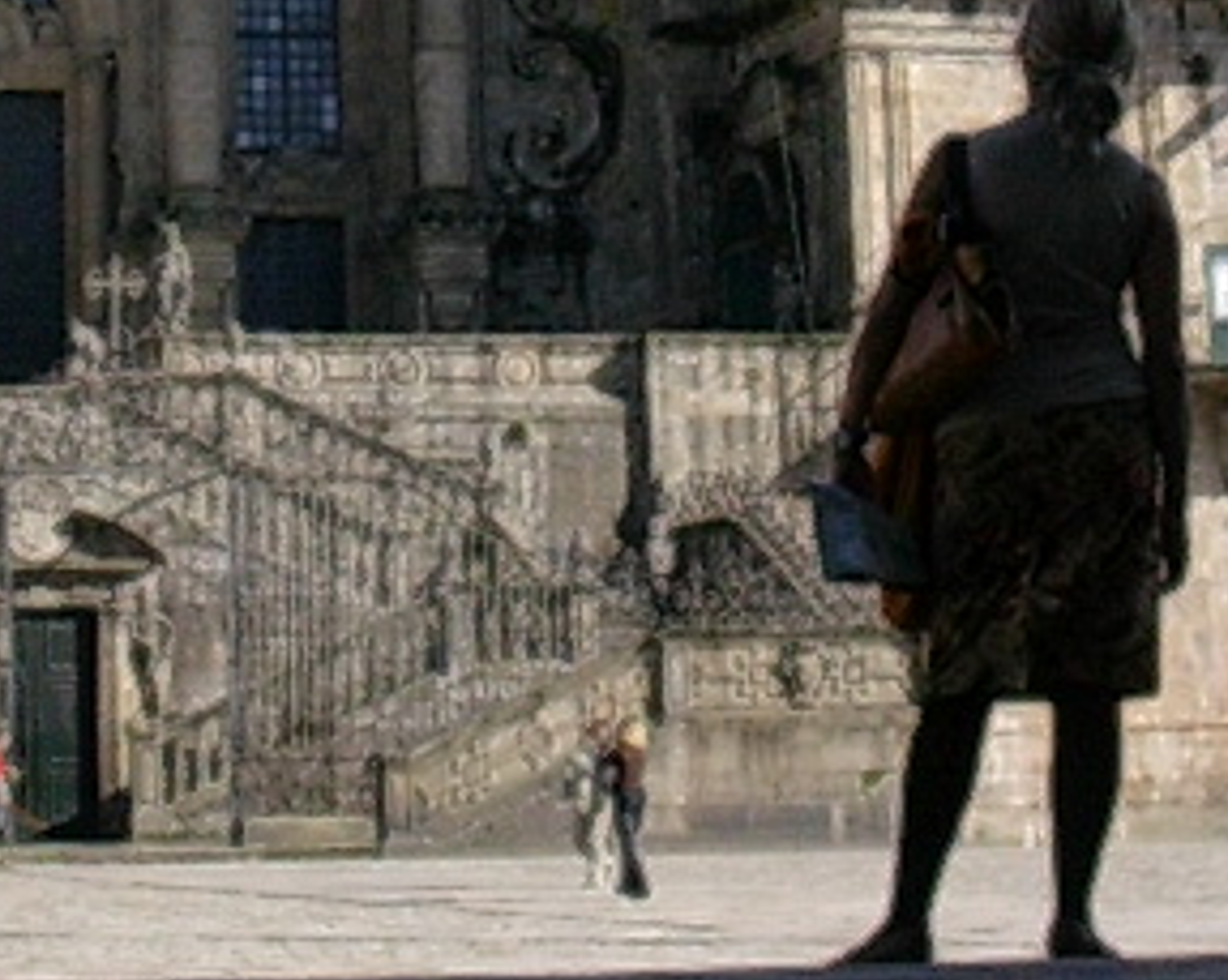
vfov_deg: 11.7
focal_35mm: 129
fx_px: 4684
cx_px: 39
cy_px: -180
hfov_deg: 14.7
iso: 70
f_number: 5.4
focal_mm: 5.6
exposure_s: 1/279
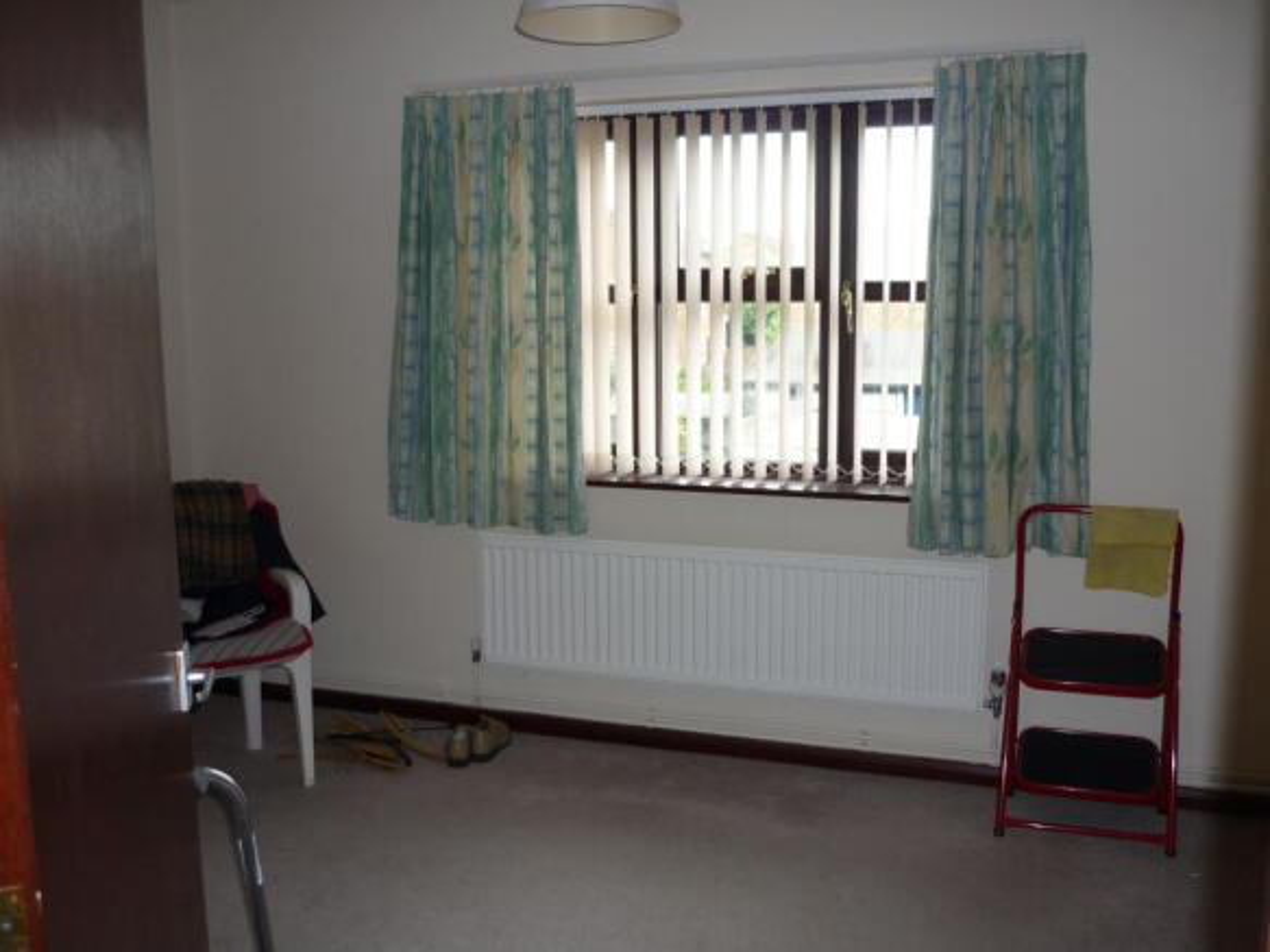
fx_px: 1210
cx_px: 635
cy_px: 476
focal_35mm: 33
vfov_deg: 42.9
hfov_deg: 55.4
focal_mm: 5.5
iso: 100
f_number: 2.8
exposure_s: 1/50
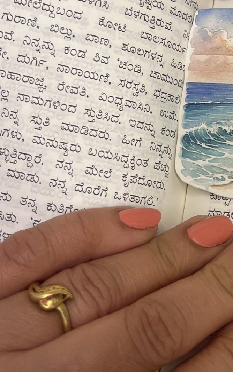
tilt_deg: -73.8
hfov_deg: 19.1
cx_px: 244
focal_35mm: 66
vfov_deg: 30.0
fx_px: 671
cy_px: 54
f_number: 1.6
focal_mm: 5.1
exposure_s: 1/100
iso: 80
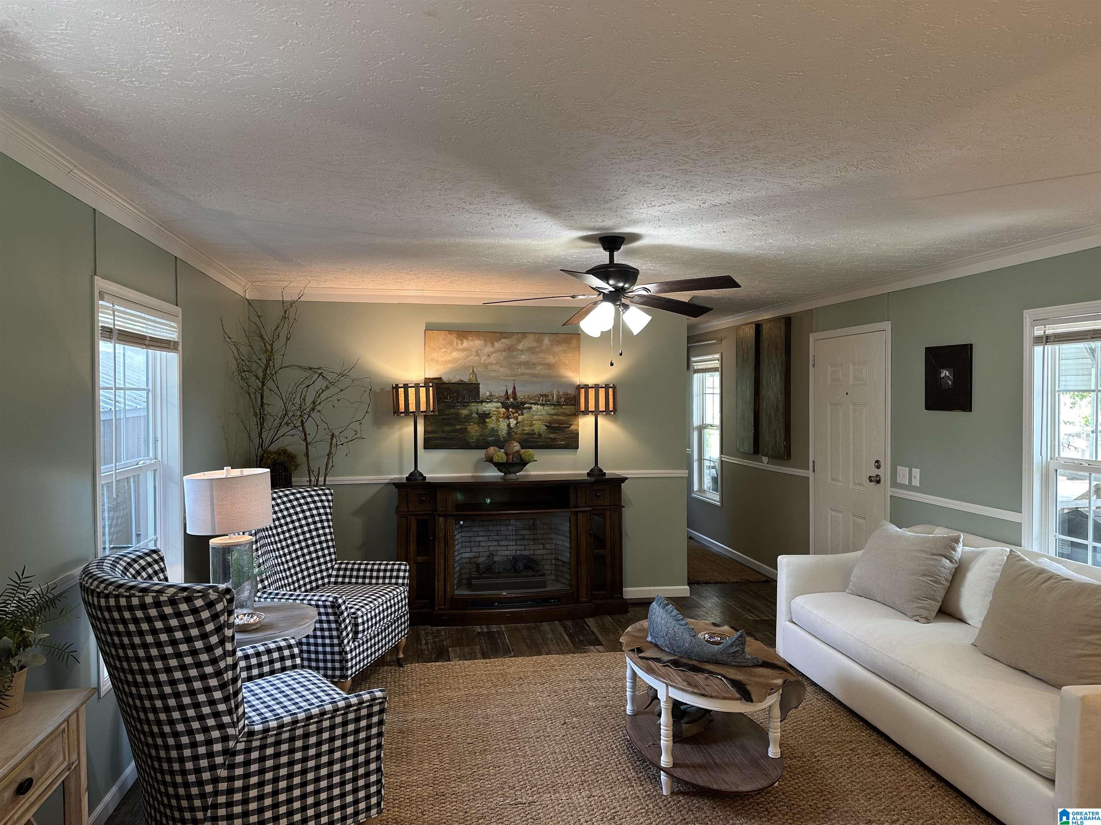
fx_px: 763
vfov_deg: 56.8
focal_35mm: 24
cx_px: 550
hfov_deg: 71.6
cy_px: 412
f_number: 1.78
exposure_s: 1/60
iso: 125
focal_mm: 6.86
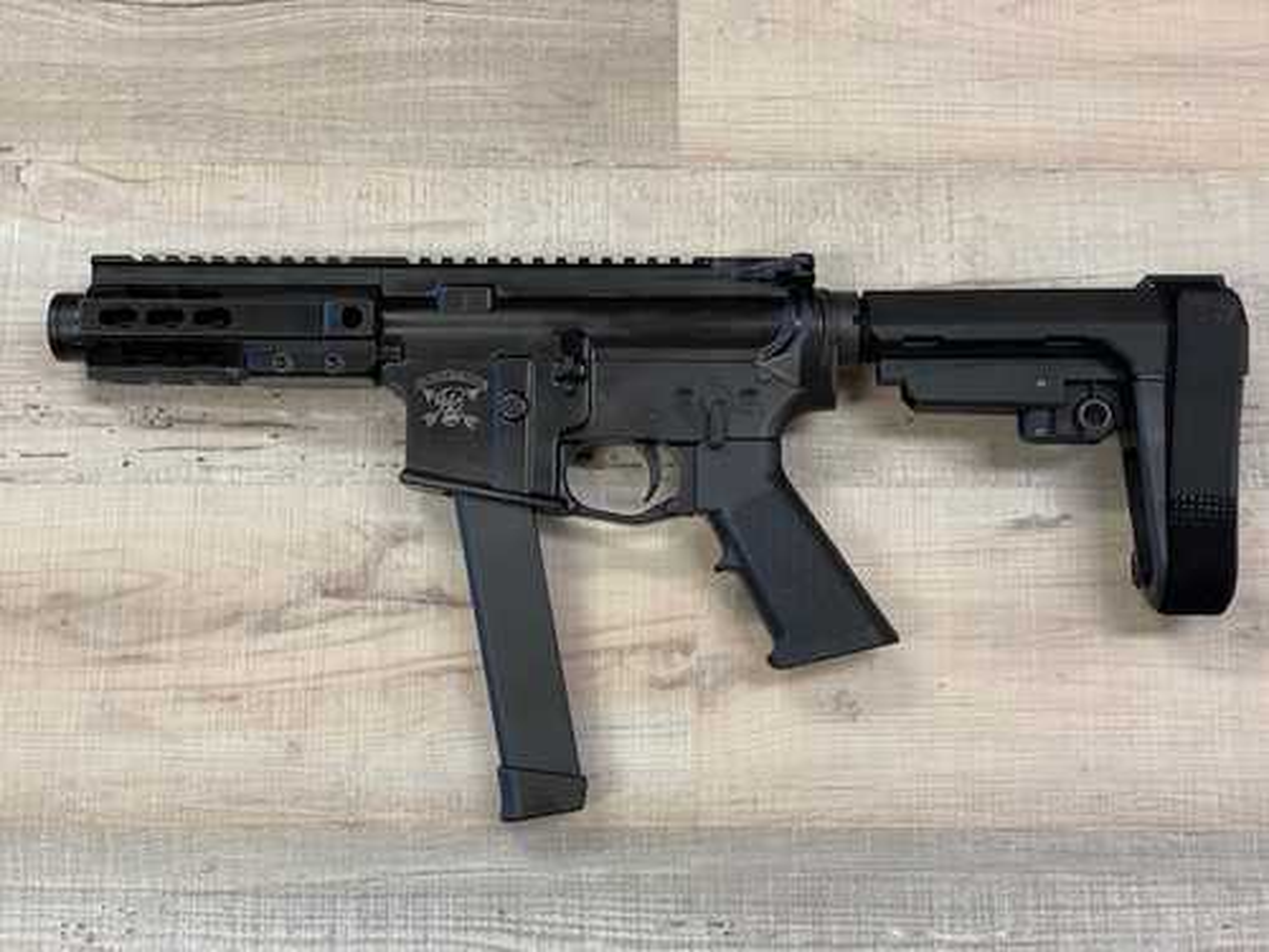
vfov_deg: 28.0
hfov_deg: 36.8
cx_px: 634
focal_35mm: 52
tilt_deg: -78.8
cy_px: 476
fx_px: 1906
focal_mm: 6
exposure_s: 1/120
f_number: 2
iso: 125
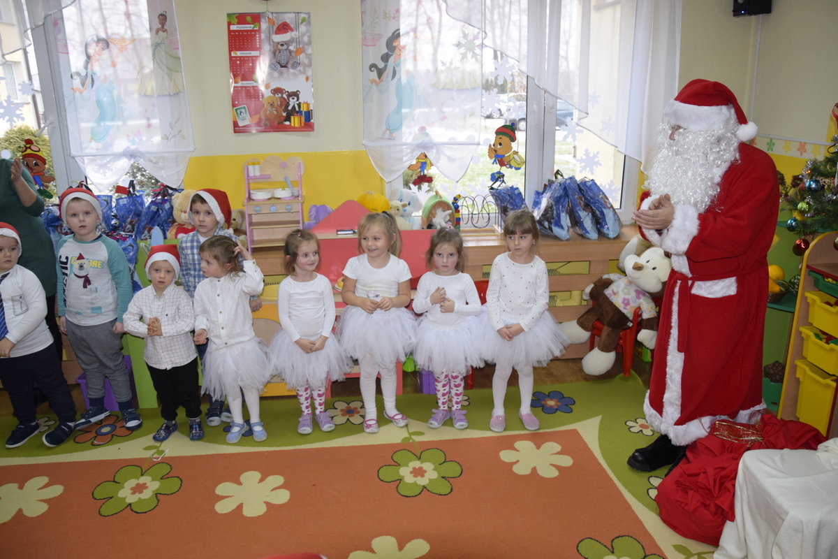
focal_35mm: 27
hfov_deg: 67.4
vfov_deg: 47.9
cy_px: 280
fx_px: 628
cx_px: 419
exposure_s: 1/80
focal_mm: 18
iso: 800
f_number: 4.5
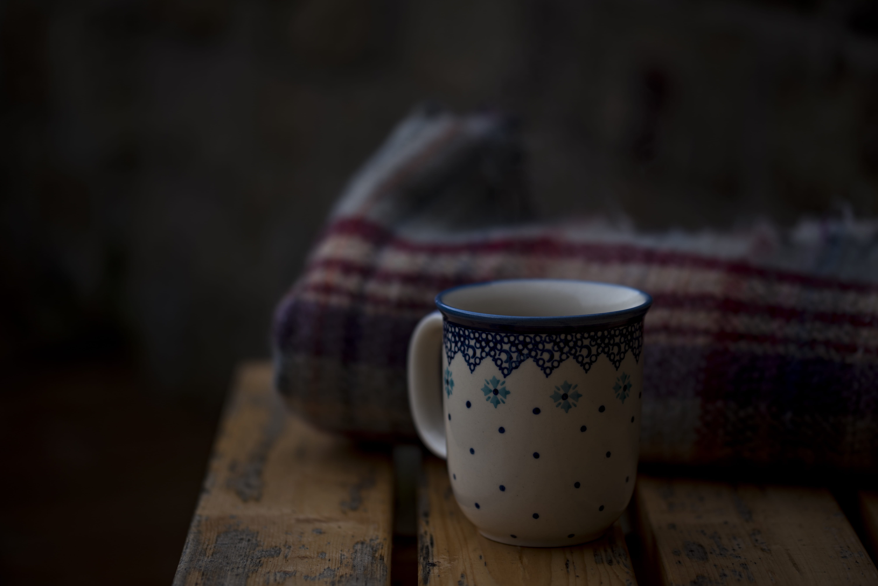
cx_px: 439
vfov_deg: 13.1
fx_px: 2562
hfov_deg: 19.4
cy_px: 293
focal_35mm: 105
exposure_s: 1/125
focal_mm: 105
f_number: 3.2
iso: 100
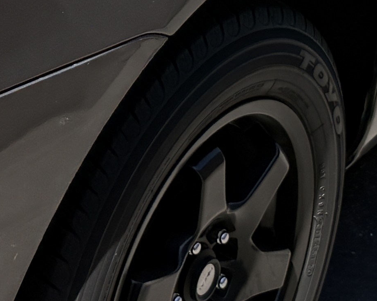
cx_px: 79
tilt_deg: -20.1
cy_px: -160
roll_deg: -4.1
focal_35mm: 145
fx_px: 1618
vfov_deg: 10.3
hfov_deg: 13.2
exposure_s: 1/2299
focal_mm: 6.76
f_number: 1.78
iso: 100
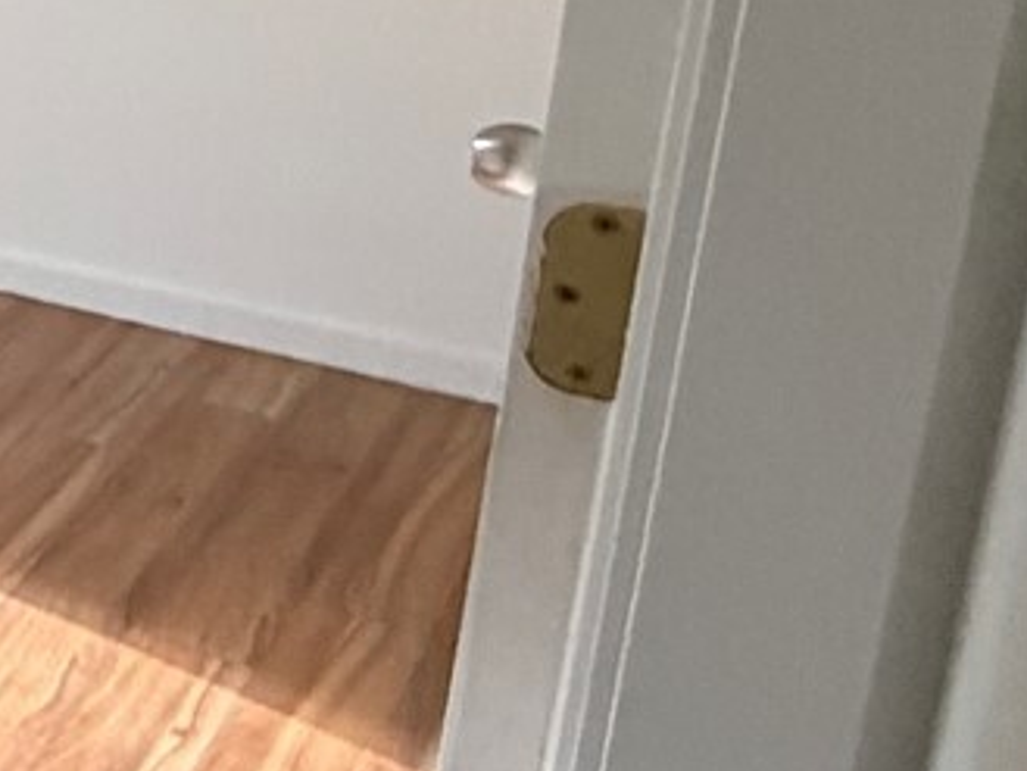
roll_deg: +0.8
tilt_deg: -10.6
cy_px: -87
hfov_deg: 15.7
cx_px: -1380
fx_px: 2018
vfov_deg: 20.6
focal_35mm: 68
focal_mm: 2.22
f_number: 2.2
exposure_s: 1/60
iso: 400
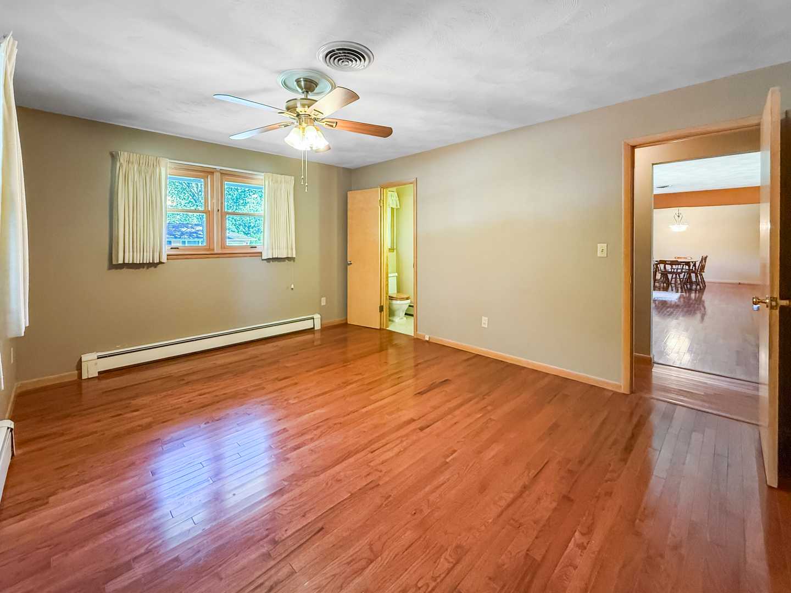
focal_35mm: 14
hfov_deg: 102.1
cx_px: 396
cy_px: 296
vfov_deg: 85.7
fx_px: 320
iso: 400
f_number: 2.2
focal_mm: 2.22
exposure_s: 1/60
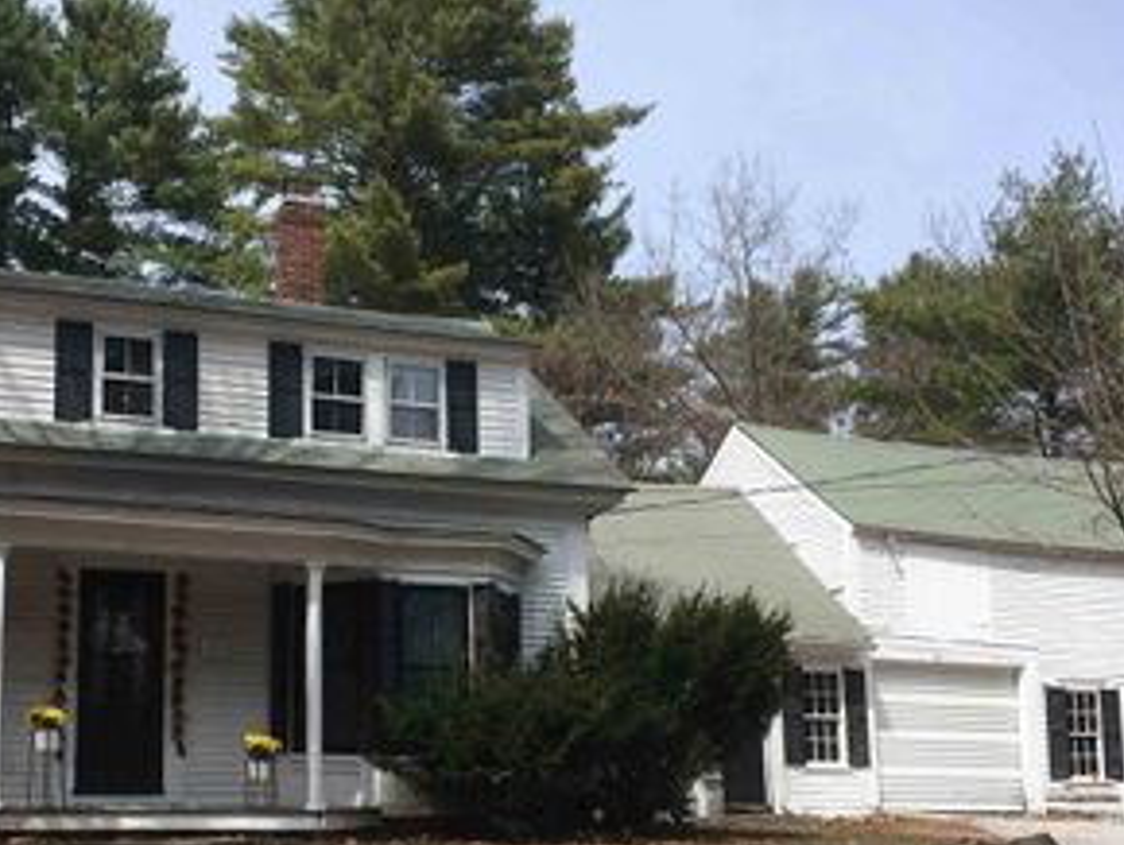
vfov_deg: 28.8
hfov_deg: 37.8
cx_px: 395
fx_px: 1625
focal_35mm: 50
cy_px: 599
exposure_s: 1/1603
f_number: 2.2
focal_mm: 4.15
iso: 25
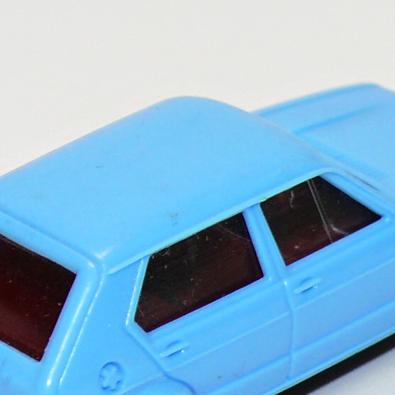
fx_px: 4854
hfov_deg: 4.7
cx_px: 215
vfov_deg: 4.7
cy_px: 219
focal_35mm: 376
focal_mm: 17.5
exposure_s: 1/30
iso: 100
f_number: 4
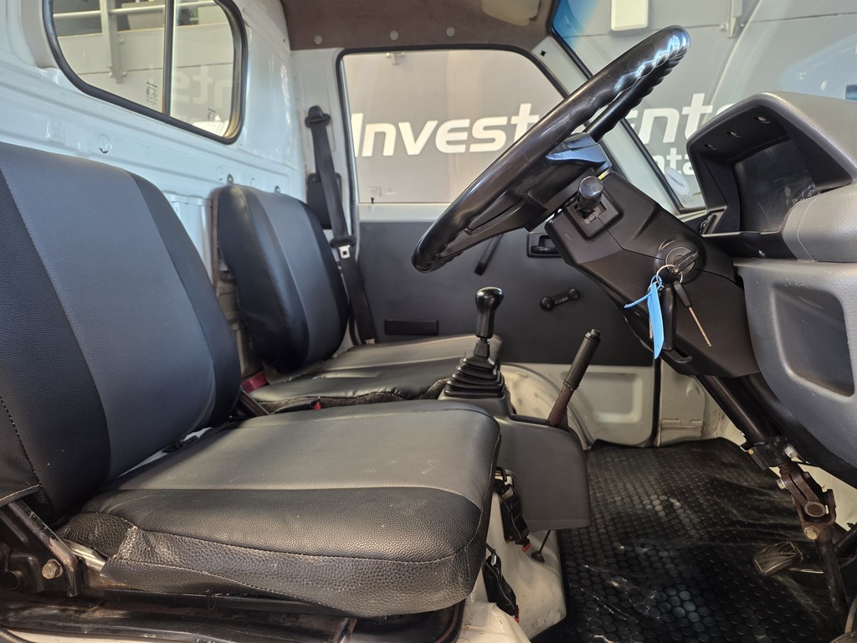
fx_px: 569
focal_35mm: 23
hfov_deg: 73.9
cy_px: 322
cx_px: 428
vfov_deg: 58.9
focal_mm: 6.25
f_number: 1.7
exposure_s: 1/100
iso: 200
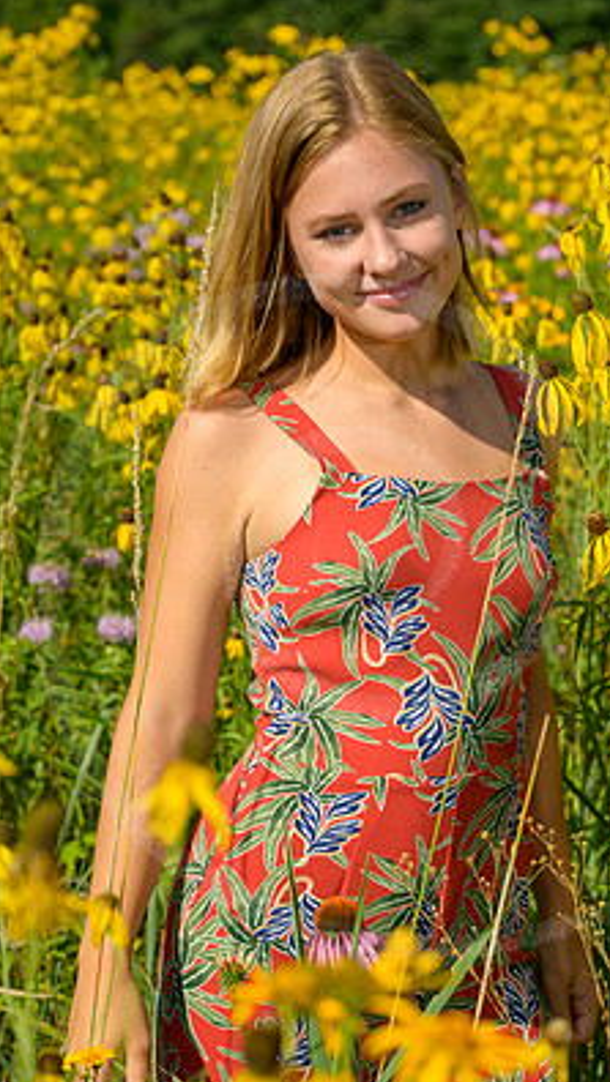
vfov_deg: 21.1
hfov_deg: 12.0
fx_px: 2902
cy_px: 604
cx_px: 401
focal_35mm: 101
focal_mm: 85
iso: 100
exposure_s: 1/800
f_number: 5.6
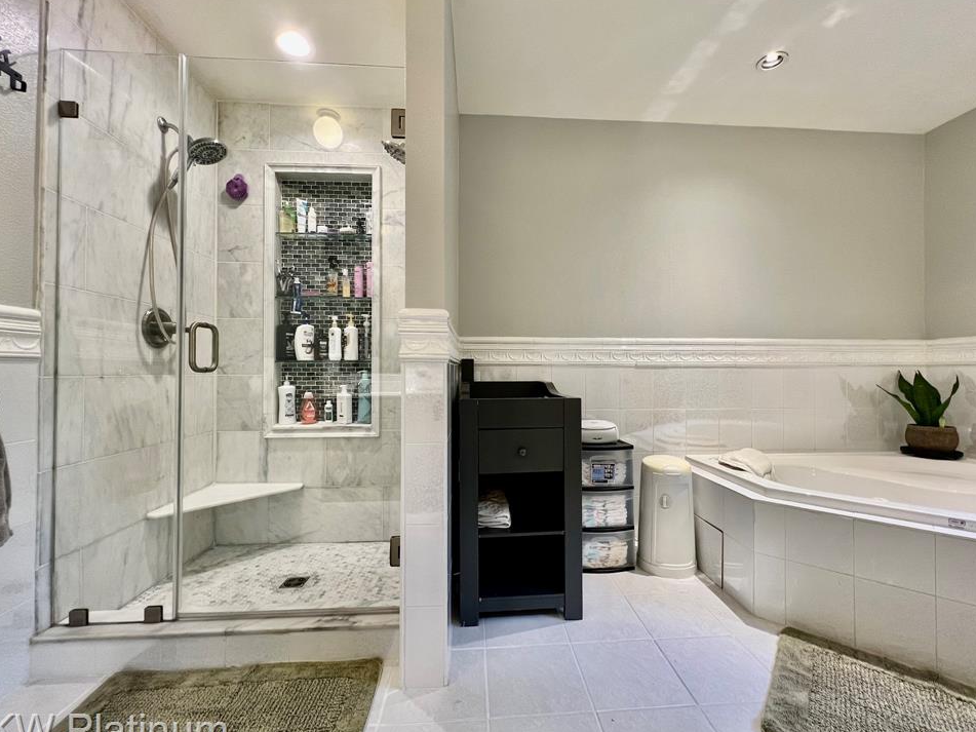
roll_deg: +0.0
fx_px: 395
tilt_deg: +0.5
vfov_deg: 85.7
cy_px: 365
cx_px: 505
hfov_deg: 102.0
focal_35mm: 14
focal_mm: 1.57
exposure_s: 1/60
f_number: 1.8
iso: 160
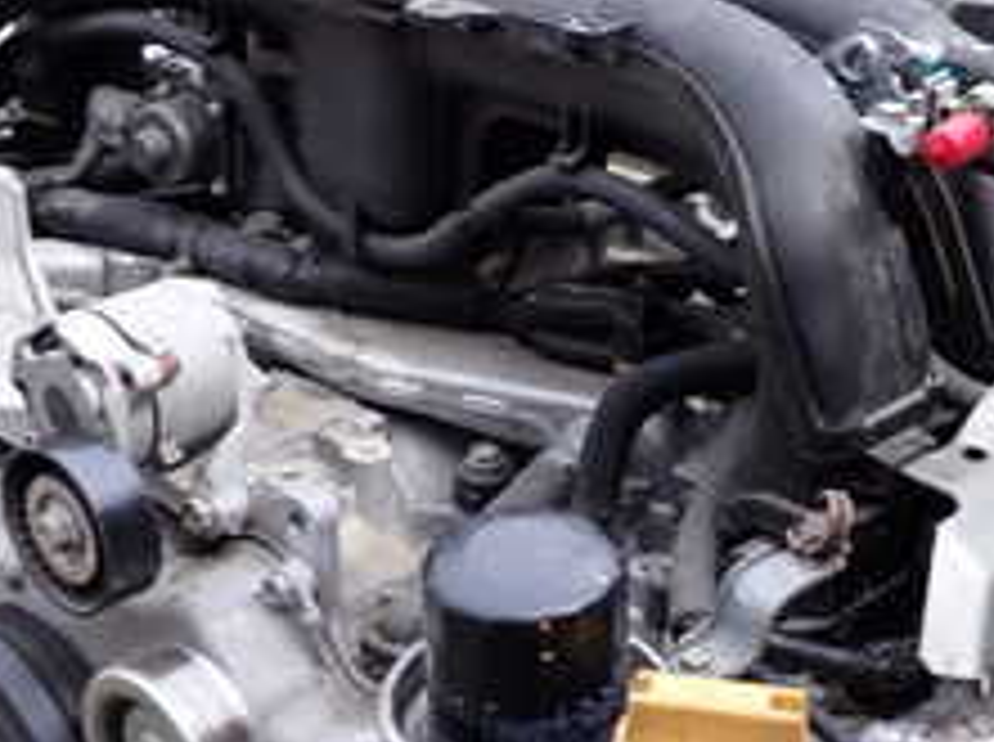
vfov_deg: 21.2
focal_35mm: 68
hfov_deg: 28.6
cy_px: 612
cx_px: 445
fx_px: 1949
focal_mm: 4.5
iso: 100
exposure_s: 1/400
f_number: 2.8
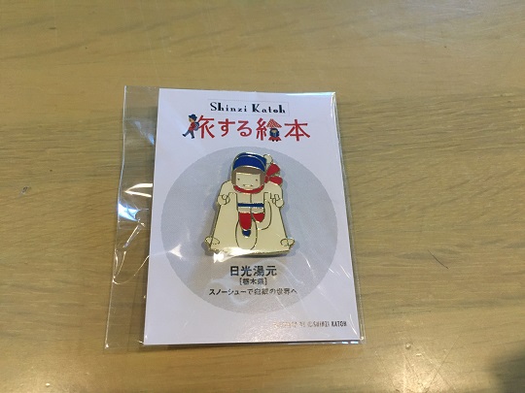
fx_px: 440
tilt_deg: -65.6
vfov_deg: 48.2
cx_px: 262
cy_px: 196
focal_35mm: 29
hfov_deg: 61.7
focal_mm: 4.15
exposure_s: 1/30
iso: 125
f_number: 2.2
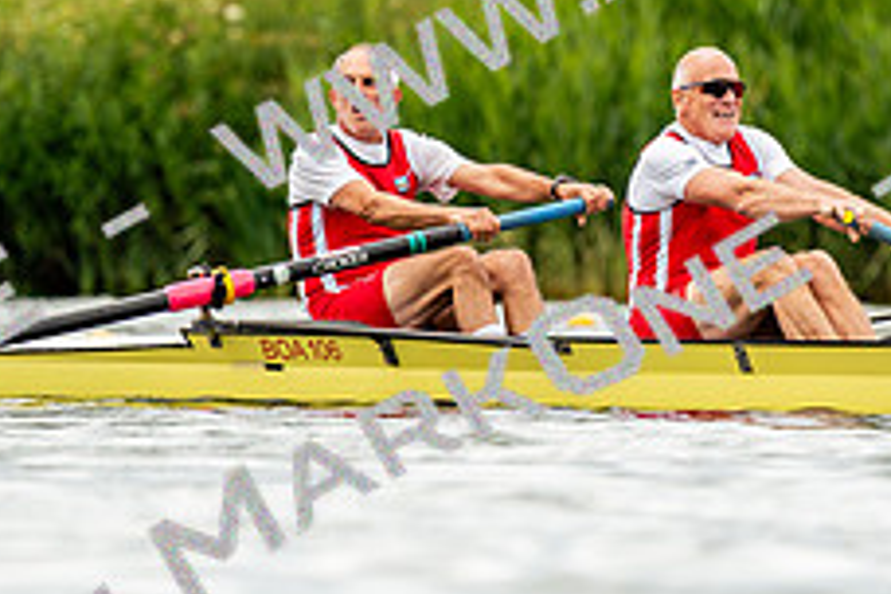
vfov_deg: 0.9
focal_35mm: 1525
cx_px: 696
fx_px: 37741
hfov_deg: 1.4
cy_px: 201
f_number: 6.3
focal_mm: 600
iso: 400
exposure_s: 1/2000
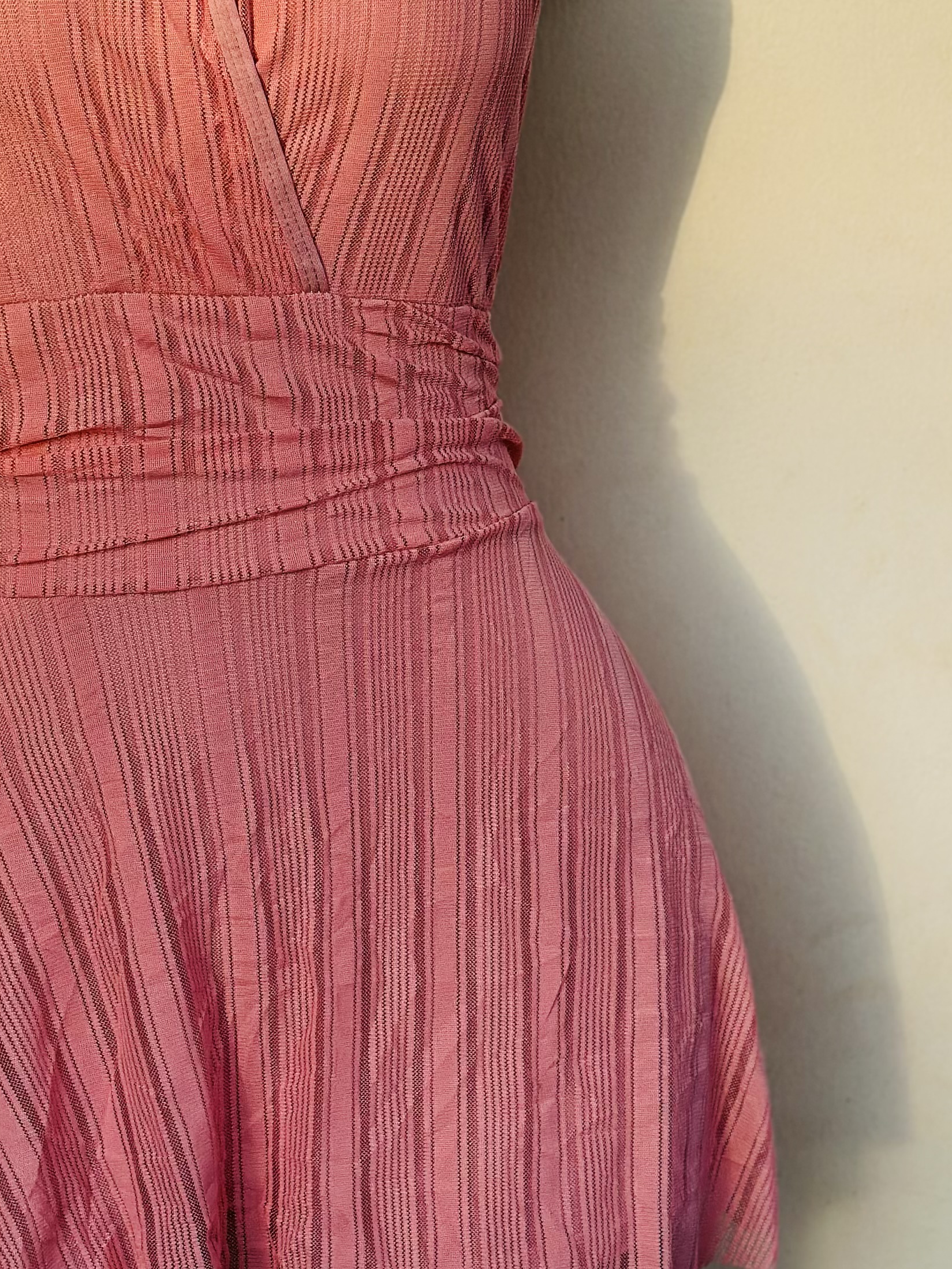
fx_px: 3227
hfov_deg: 16.7
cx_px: 264
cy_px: 494
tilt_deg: -14.2
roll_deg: +2.2
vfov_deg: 22.2
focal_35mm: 88
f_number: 1.78
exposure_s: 1/887
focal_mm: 6.86
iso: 80
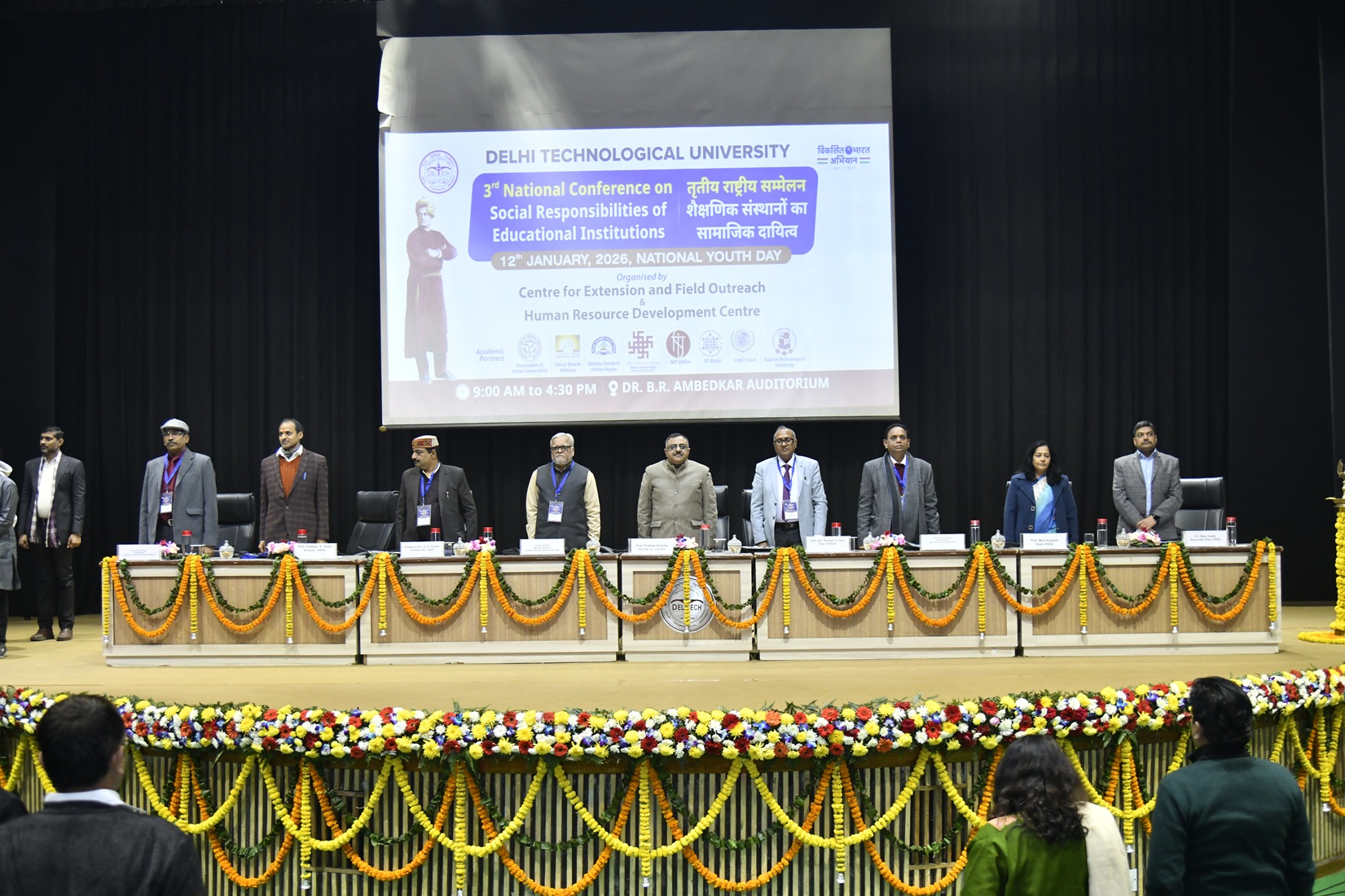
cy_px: 448
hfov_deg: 50.7
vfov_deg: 35.0
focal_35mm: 38
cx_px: 672
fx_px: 1419
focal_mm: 38
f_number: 4
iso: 1250
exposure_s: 1/100
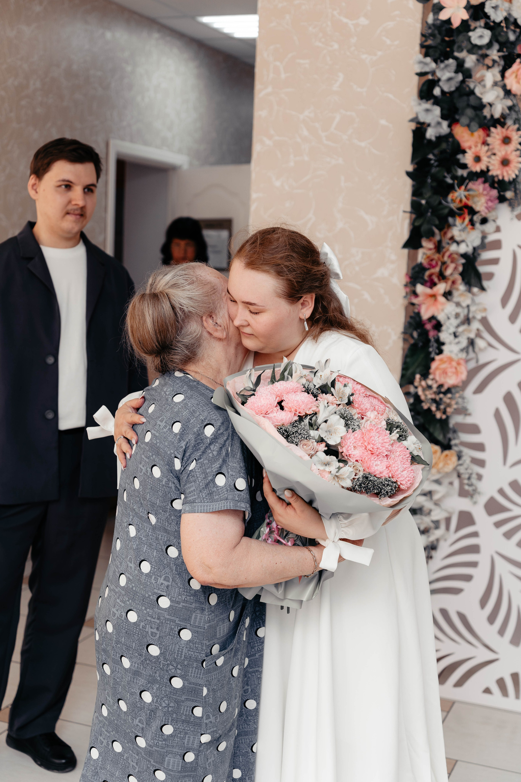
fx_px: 1042
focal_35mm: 48
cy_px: 391
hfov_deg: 28.1
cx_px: 260
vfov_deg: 41.1
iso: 80
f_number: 3.2
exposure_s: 1/200
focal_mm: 48
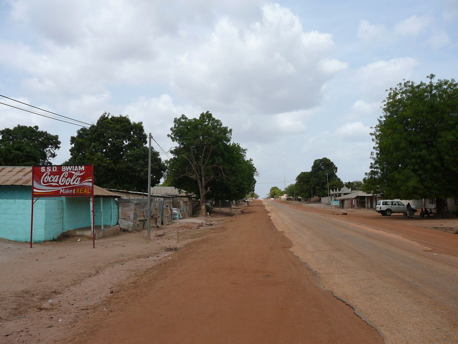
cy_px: 172
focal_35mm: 35
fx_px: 463
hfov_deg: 52.6
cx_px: 229
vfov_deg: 40.7
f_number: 5
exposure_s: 1/500
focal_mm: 5.2
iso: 80
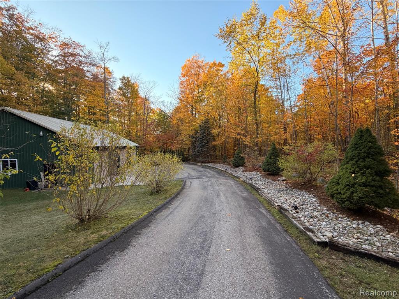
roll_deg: +0.6
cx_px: 200
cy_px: 150
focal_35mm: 14
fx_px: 161
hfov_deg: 102.1
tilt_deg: -1.4
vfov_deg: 85.7
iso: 50
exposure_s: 1/169
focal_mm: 2.22
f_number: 2.2
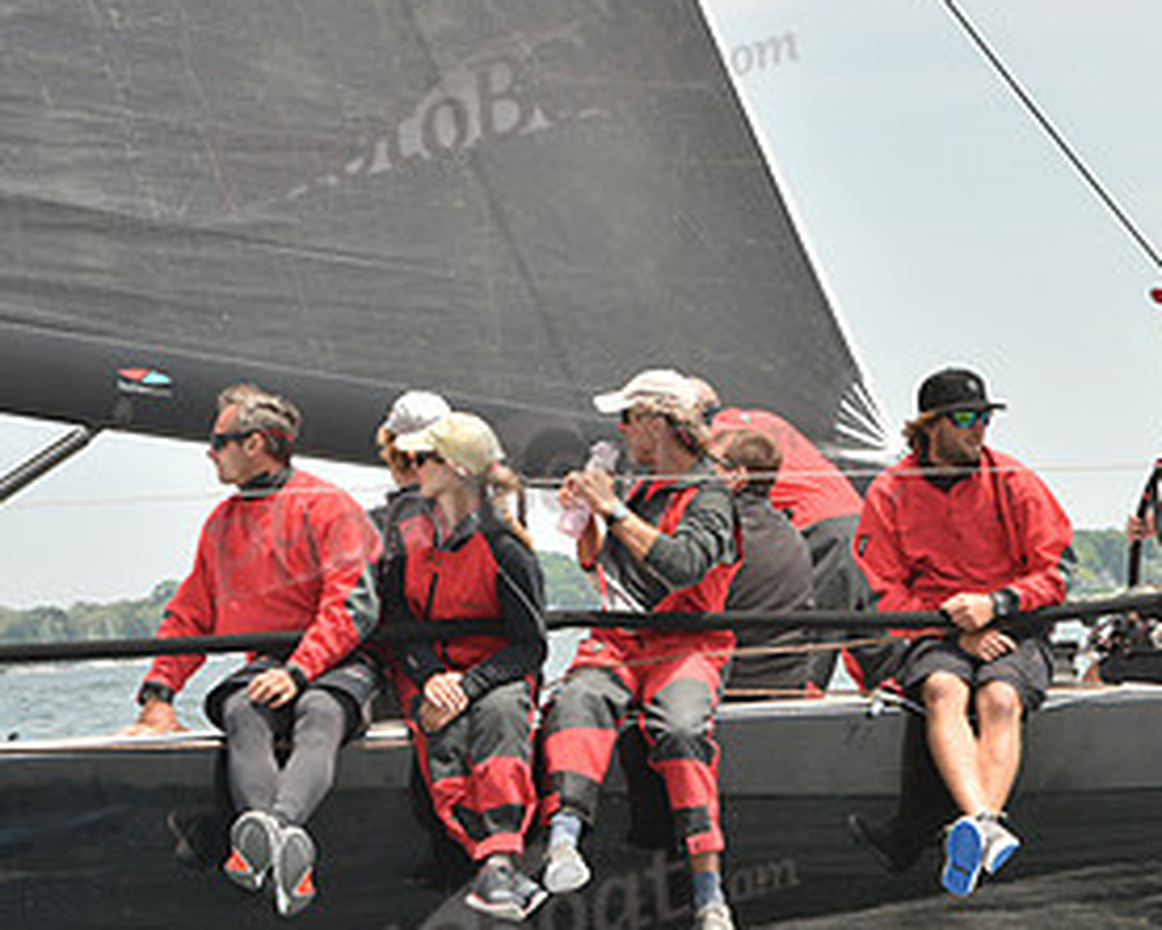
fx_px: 4748
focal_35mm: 138
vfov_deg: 11.2
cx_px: 1019
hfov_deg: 13.8
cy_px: 654
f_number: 8
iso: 400
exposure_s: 1/1000
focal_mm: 70
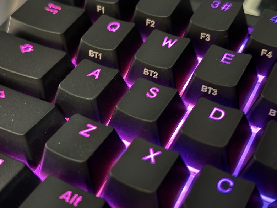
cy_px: 104
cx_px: 138
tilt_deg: -46.0
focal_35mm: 52
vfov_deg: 28.0
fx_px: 416
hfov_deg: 36.8
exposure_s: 1/5
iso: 250
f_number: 1.6
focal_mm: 5.96
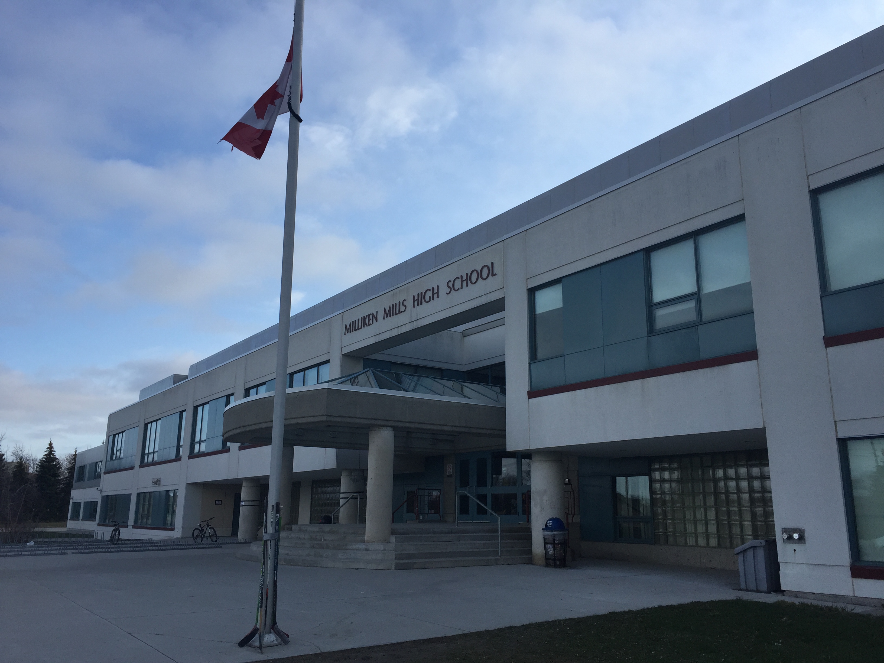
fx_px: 741
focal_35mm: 29
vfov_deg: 48.2
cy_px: 332
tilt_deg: +13.7
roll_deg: +0.2
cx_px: 442
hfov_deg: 61.7
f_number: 2.2
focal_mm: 4.15
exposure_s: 1/1582
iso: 32
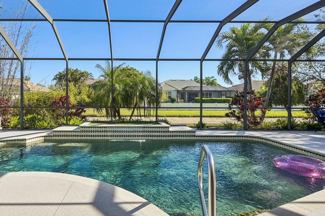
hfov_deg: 79.7
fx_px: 189
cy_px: 97
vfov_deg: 59.3
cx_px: 122
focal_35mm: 21
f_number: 8
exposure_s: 1/640
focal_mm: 14
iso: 400
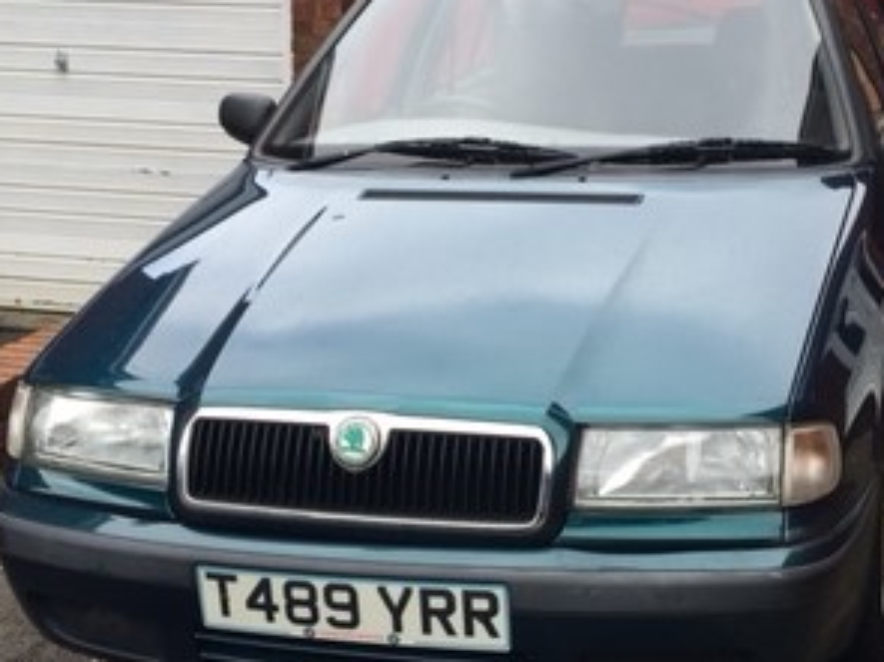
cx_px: 399
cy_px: 312
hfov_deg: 42.9
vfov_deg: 32.8
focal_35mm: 44
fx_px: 1123
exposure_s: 1/195
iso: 25
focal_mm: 4.15
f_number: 2.2
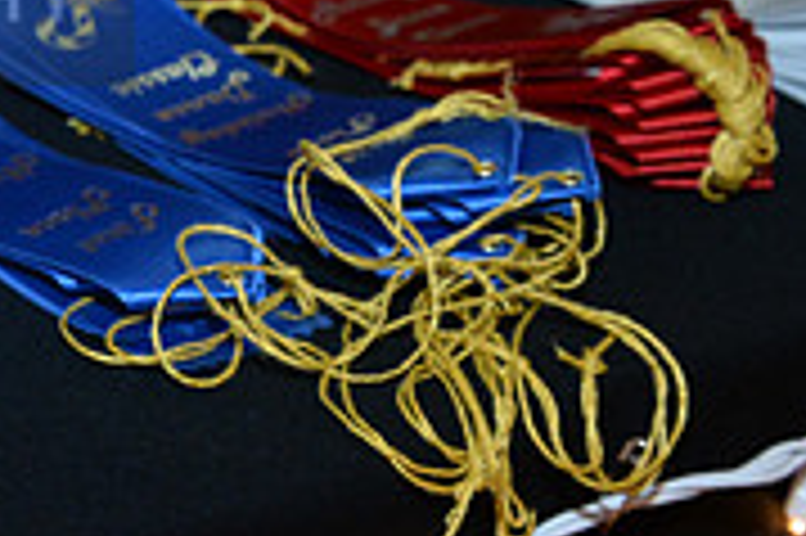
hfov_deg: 15.5
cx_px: -356
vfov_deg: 11.0
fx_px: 2751
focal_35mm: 123
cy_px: -34
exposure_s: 1/250
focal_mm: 38
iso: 2000
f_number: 8
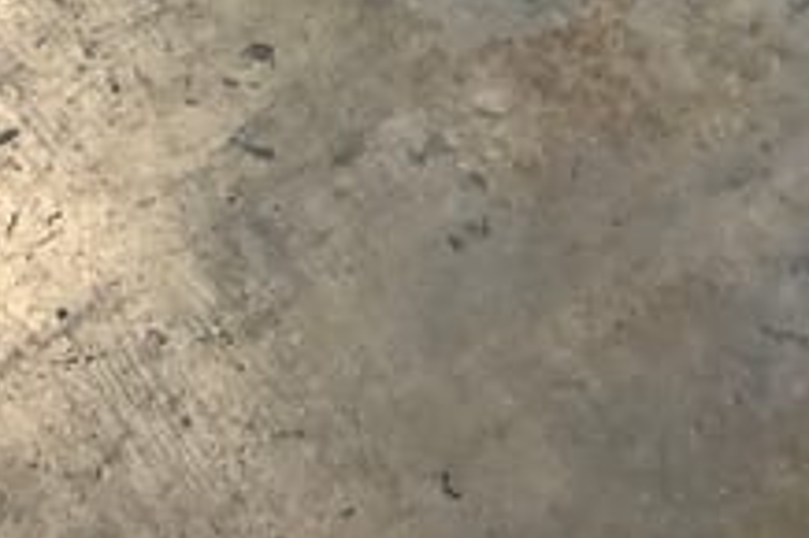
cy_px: -147
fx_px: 1662
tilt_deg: -49.1
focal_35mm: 74
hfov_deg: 27.3
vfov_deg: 17.4
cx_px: 312
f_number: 2.4
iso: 320
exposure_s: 1/33
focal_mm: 3.3
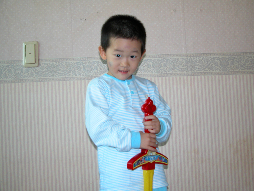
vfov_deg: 32.2
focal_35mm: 45
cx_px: 127
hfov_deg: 42.1
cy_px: 96
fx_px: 330
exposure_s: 1/30
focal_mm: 11.6
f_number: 3
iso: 100
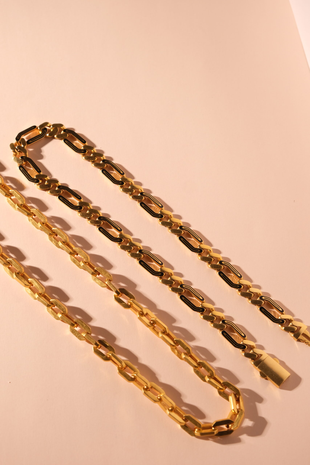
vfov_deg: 26.6
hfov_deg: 17.9
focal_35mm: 76
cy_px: 232
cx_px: 155
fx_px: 981
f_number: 5.6
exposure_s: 1/100
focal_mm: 50.5
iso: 200
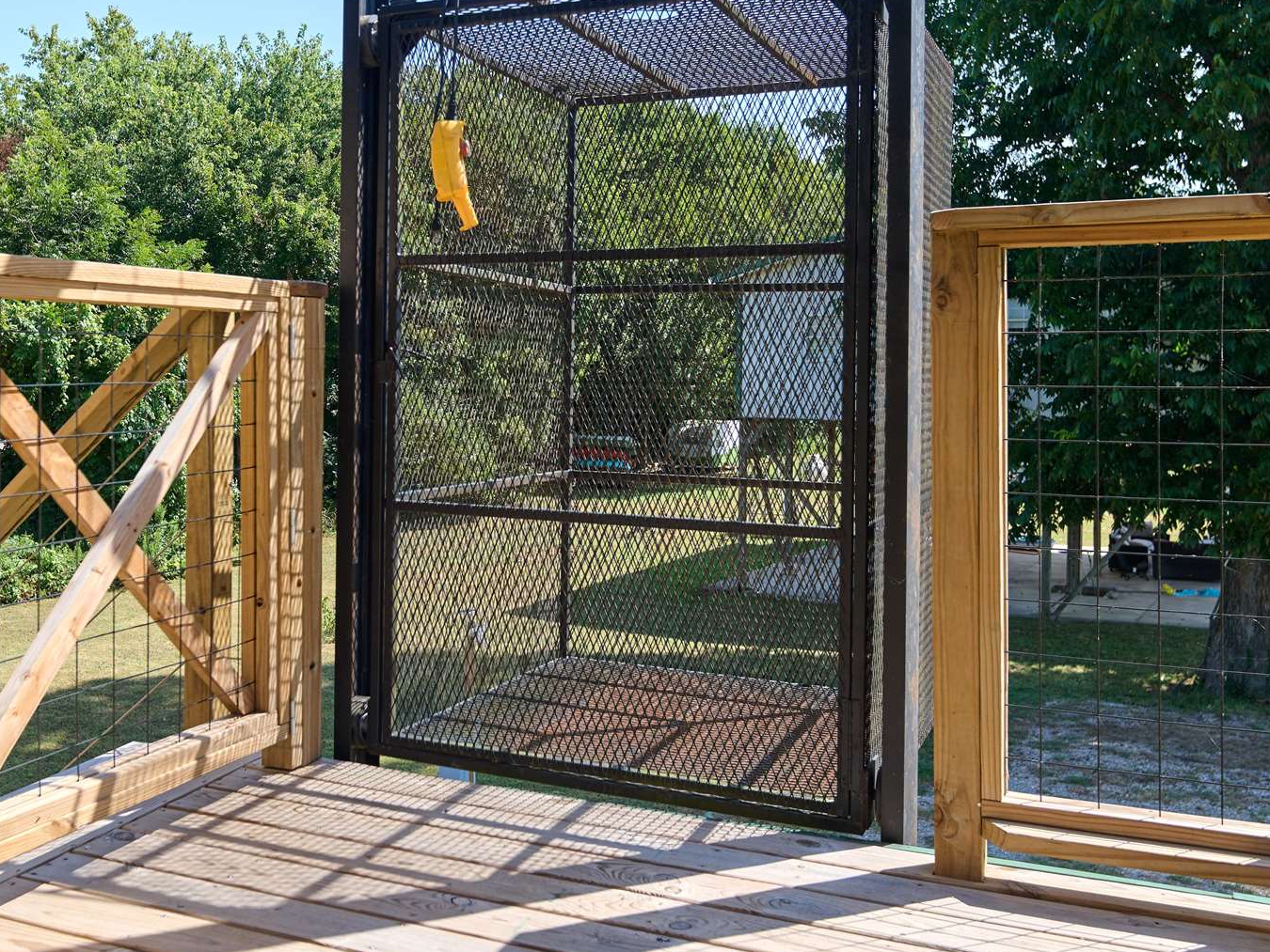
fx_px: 1284
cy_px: 379
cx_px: 505
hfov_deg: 52.2
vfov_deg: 40.5
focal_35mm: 35
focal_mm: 16
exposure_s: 1/640
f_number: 3.2
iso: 100
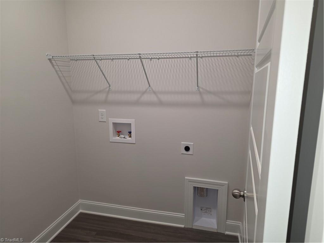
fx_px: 215
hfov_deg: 73.9
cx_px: 162
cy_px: 122
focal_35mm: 23
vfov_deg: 58.9
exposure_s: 1/60
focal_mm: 6.3
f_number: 1.7
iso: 64
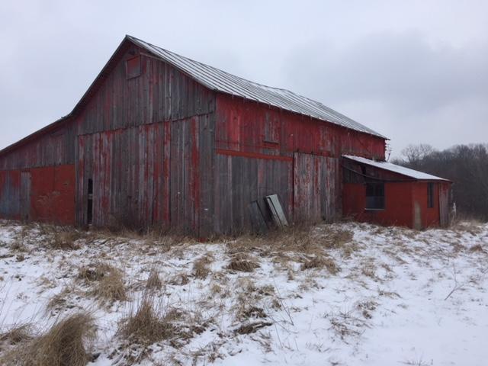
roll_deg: +0.8
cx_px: 244
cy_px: 183
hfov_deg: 61.7
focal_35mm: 29
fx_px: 409
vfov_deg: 48.2
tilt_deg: -0.5
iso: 32
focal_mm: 4.15
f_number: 2.2
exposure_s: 1/942
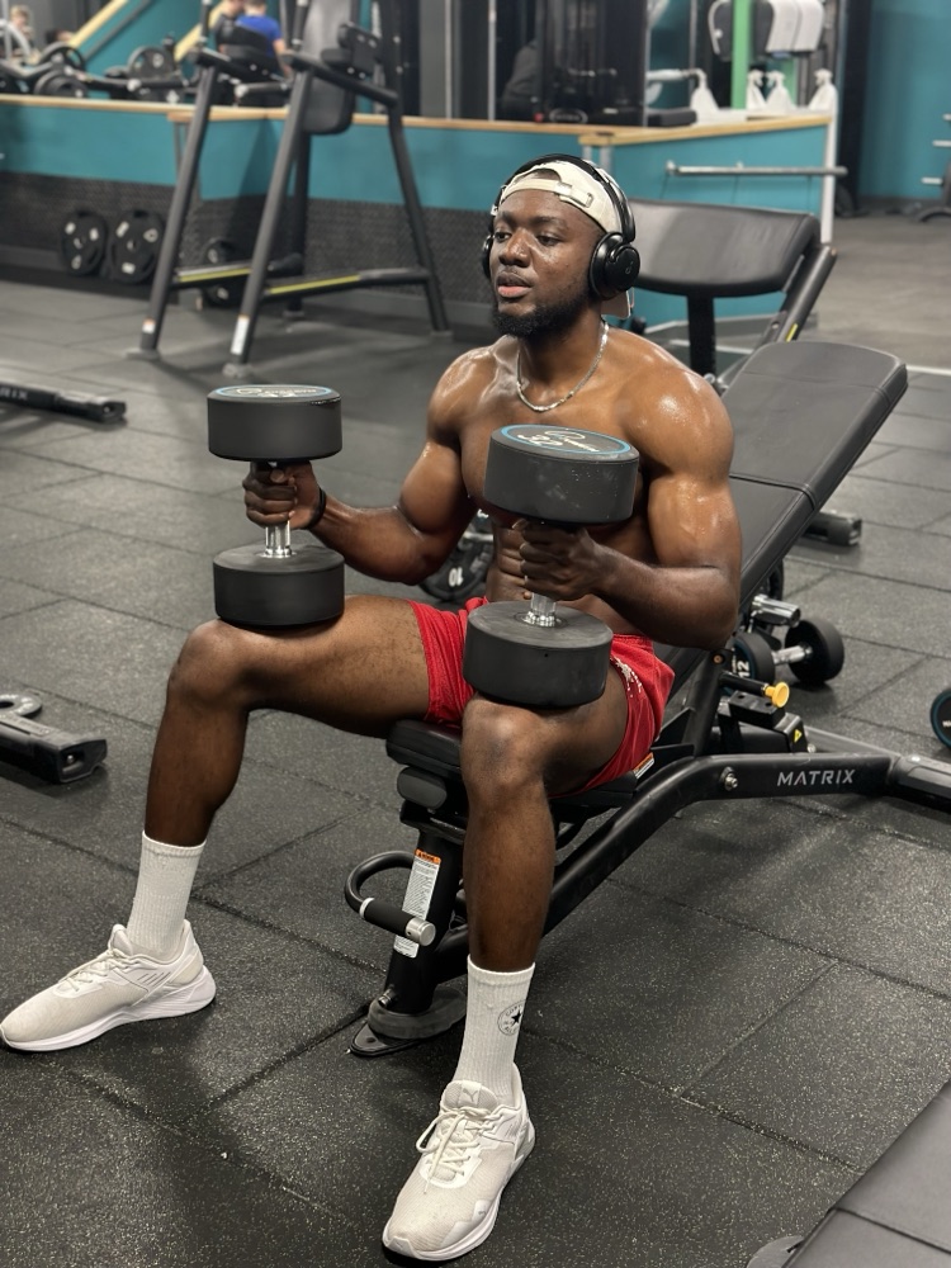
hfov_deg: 30.3
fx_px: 1758
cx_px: 476
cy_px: 634
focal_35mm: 48
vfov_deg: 39.7
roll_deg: -0.2
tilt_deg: -19.6
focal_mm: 6.86
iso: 320
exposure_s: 1/50
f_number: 1.78
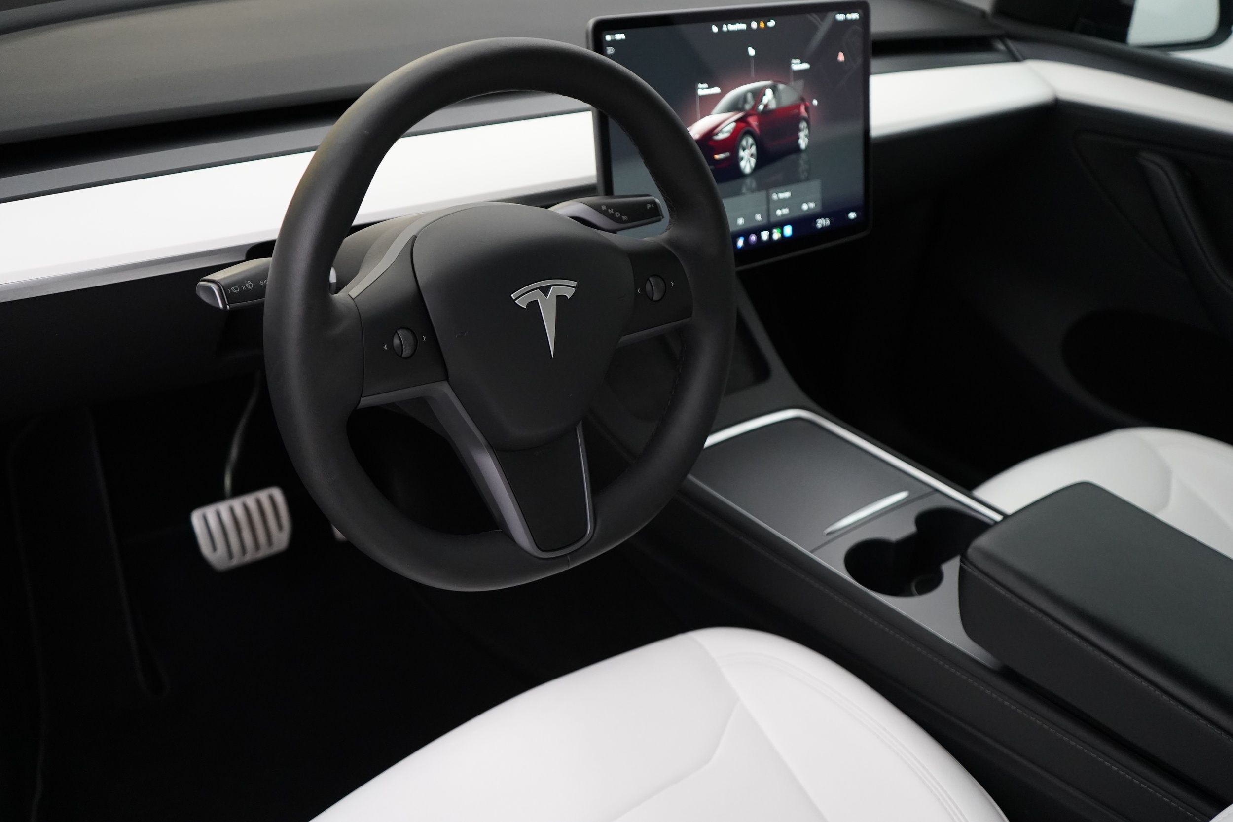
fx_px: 1130
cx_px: 616
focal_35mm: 33
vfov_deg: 40.0
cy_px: 411
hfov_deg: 57.2
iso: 6400
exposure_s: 1/160
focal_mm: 33
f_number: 4
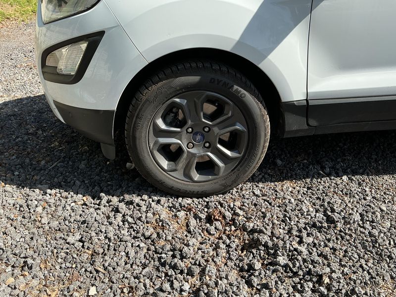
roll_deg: +1.8
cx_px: 198
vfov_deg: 48.2
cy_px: 148
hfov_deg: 61.7
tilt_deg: -26.3
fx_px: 332
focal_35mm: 29
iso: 25
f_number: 1.8
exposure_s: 1/804
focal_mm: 3
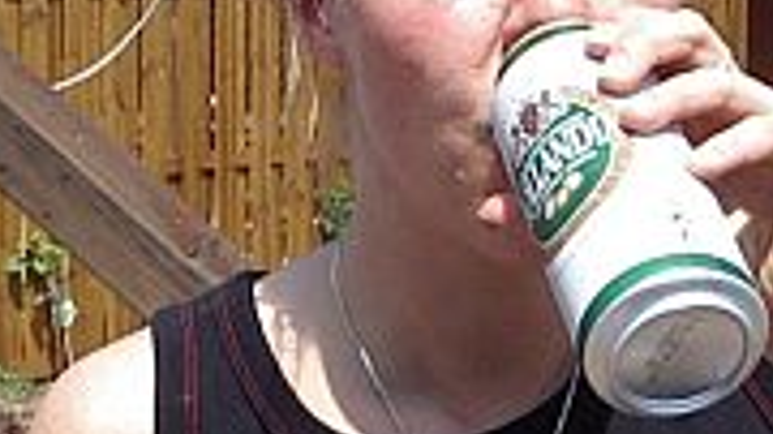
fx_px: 3011
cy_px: 189
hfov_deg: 14.6
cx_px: 571
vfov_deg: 8.2
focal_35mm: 147
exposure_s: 1/250
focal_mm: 5.8
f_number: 4.8
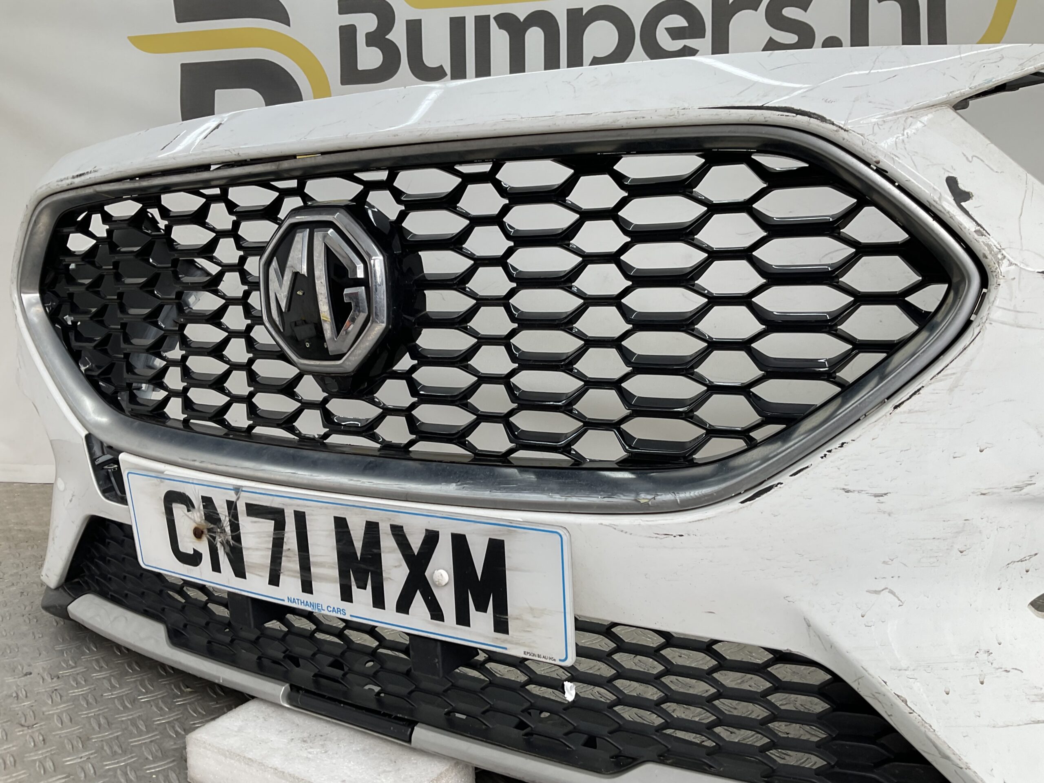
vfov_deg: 48.2
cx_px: 522
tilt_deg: -8.8
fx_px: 875
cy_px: 392
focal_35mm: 29
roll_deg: +1.0
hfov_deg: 61.7
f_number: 1.8
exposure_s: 1/152
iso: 16
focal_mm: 3
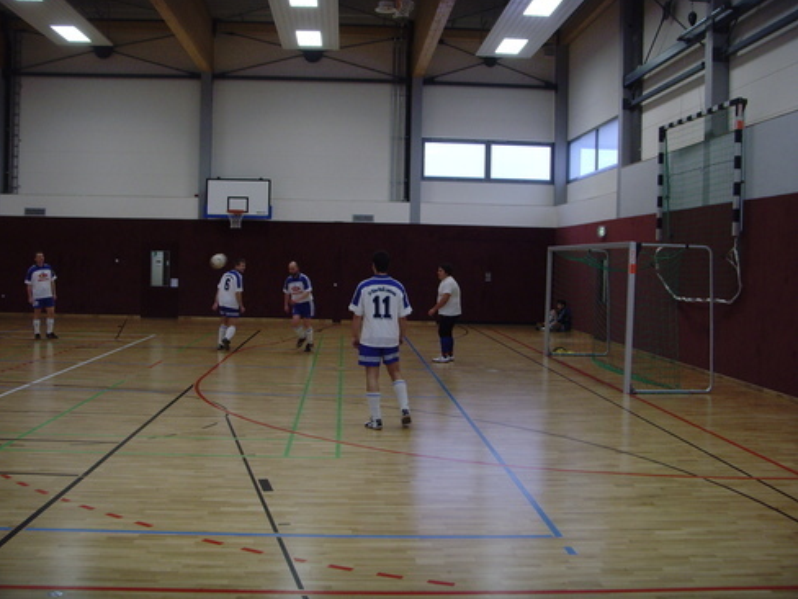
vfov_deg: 36.0
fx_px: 922
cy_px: 297
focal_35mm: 40
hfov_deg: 46.8
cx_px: 391
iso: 200
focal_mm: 6.6
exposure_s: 1/45
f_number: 3.5
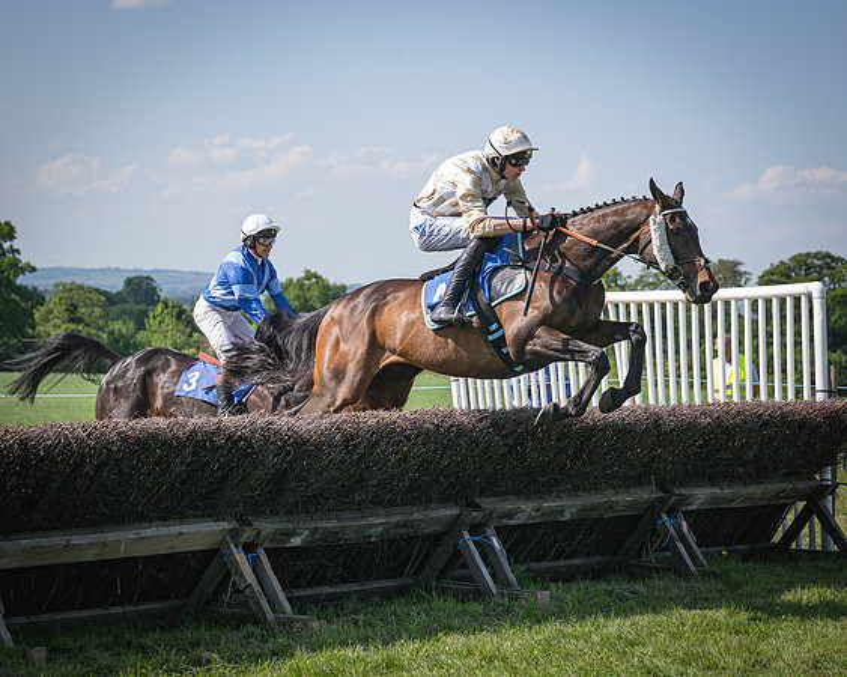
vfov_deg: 14.8
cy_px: 322
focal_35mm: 104
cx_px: 377
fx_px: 2609
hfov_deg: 18.4
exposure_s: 1/3200
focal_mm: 70
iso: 400
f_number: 4
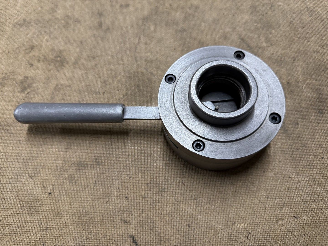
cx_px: 164
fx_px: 227
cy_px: 123
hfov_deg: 71.6
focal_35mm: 24
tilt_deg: -71.0
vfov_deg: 56.8
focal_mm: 6.76
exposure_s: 1/100
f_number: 1.78
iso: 160
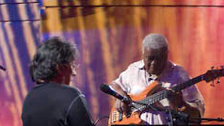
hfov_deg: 11.6
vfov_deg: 6.5
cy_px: 165
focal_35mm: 185
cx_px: 120
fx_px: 1099
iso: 800
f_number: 2.8
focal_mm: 70
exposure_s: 1/60
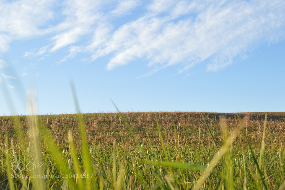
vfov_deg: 28.0
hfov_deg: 41.1
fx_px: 380
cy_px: 95
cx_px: 142
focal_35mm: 48
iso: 400
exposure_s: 1/320
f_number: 9
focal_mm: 32
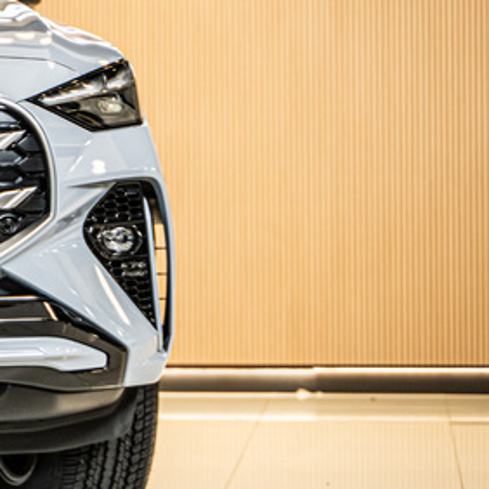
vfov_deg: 7.6
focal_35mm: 231
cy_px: 127
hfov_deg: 7.4
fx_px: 3692
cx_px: -334
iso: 640
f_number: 2.8
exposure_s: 1/125
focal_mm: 75
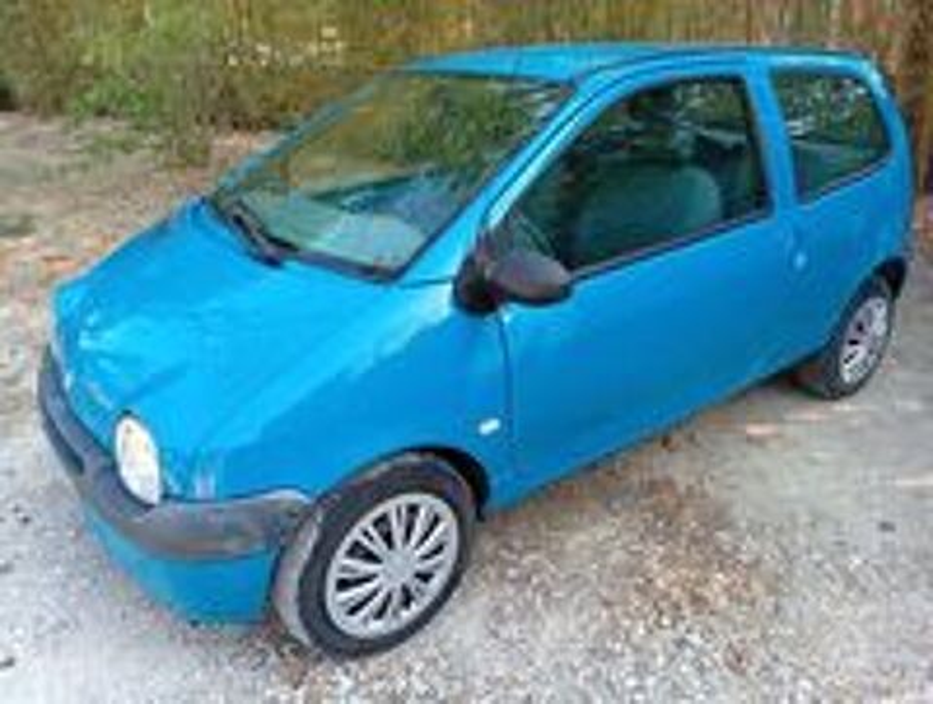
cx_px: 466
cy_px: 352
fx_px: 702
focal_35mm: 26
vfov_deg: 53.2
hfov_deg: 67.2
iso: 75
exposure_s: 1/100
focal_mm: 3.96
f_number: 1.8
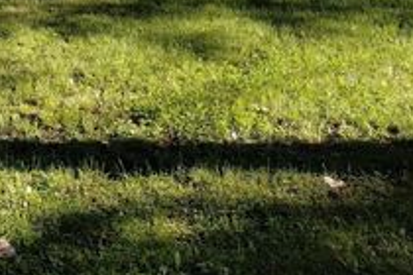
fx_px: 1055
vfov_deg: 13.4
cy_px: -216
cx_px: 98
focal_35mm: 92
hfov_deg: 21.9
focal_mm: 4.27
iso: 100
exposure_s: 1/157
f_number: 1.8
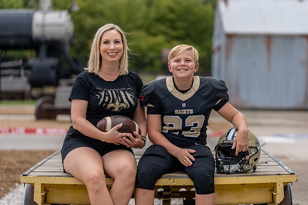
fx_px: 941
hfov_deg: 18.6
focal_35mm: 110
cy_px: 102
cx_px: 154
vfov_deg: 12.5
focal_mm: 110
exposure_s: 1/320
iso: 250
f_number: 2.8
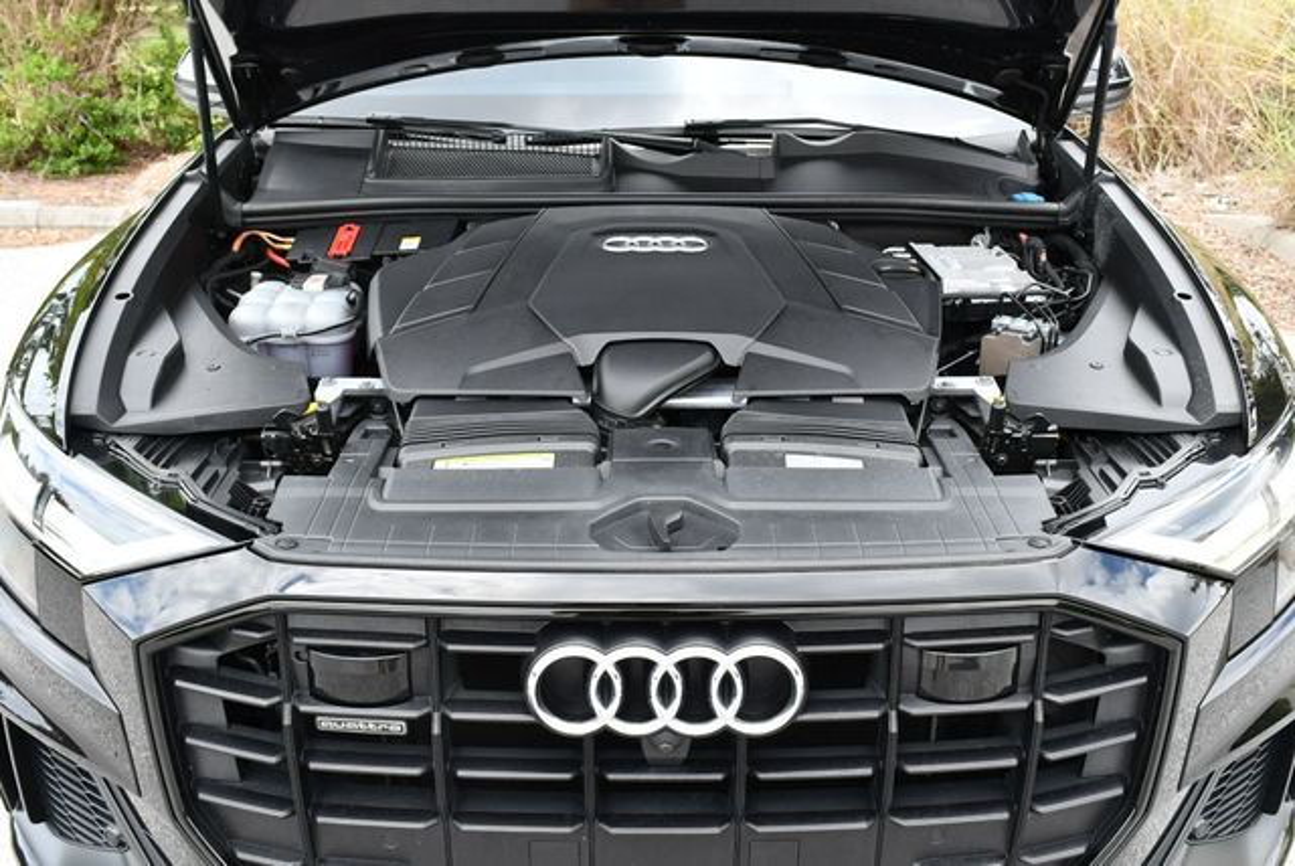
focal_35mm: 36
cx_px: 648
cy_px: 433
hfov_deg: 53.1
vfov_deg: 36.9
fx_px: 1296
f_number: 5.6
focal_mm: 18
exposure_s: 1/250
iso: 320
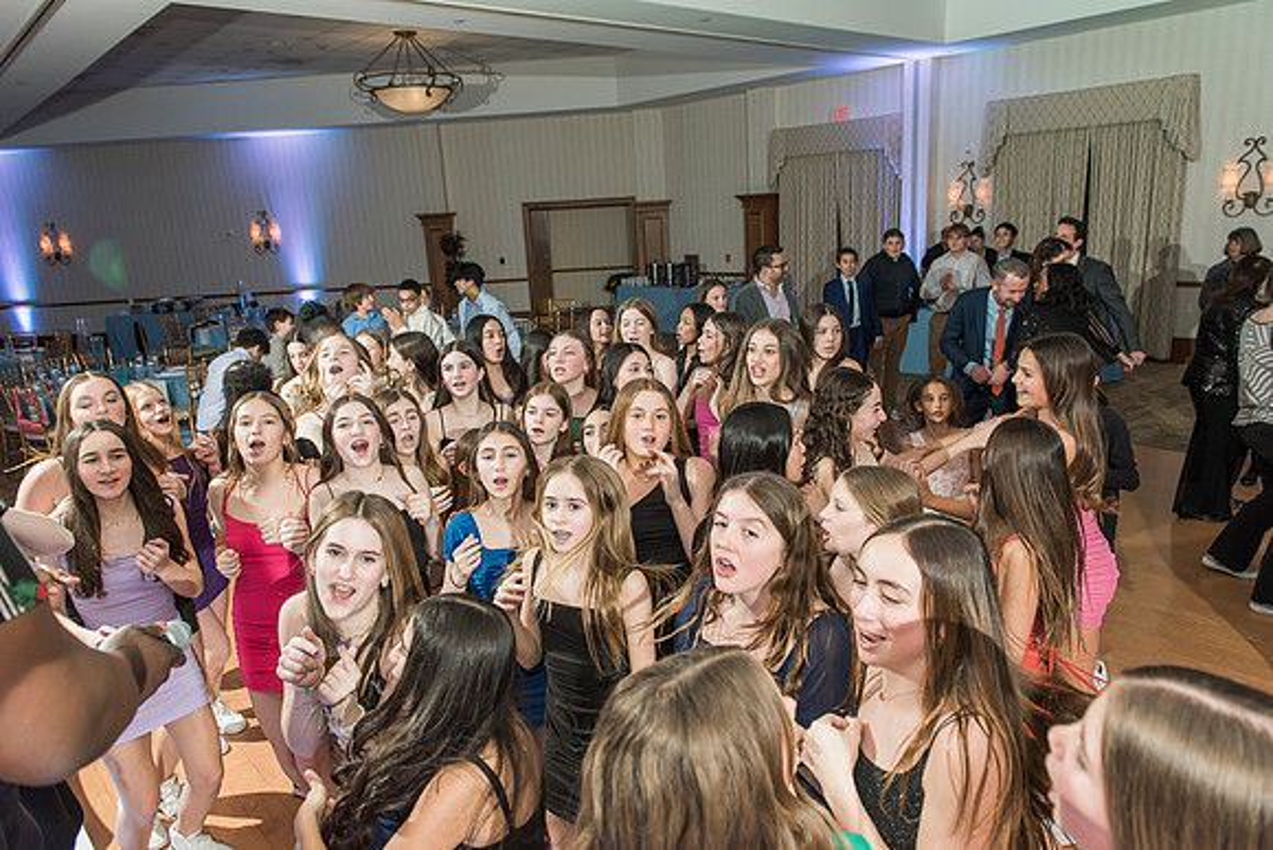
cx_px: 636
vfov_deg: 53.2
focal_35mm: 24
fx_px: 849
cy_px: 425
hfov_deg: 73.7
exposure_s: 1/100
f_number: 4
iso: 800
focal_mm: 24
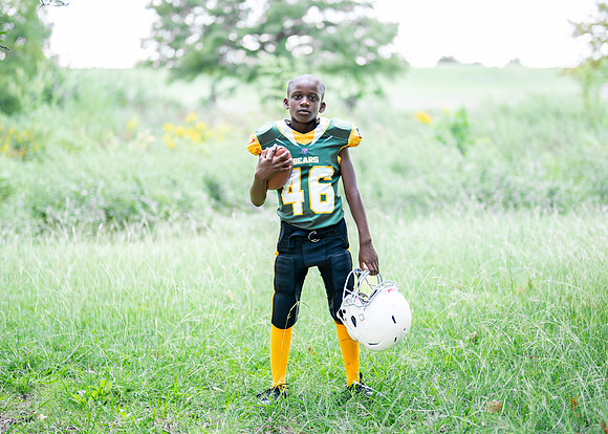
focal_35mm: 64
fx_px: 1113
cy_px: 220
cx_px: 319
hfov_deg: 30.5
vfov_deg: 22.1
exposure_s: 1/1000
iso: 320
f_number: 1.2
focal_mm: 50
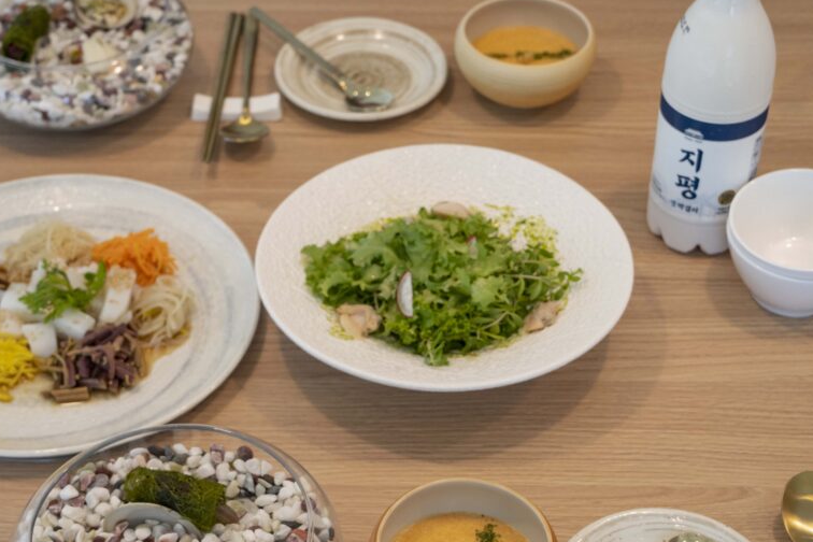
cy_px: 307
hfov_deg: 31.0
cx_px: 396
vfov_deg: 20.9
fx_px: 1468
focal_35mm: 65
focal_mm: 48
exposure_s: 1/160
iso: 800
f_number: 5.6
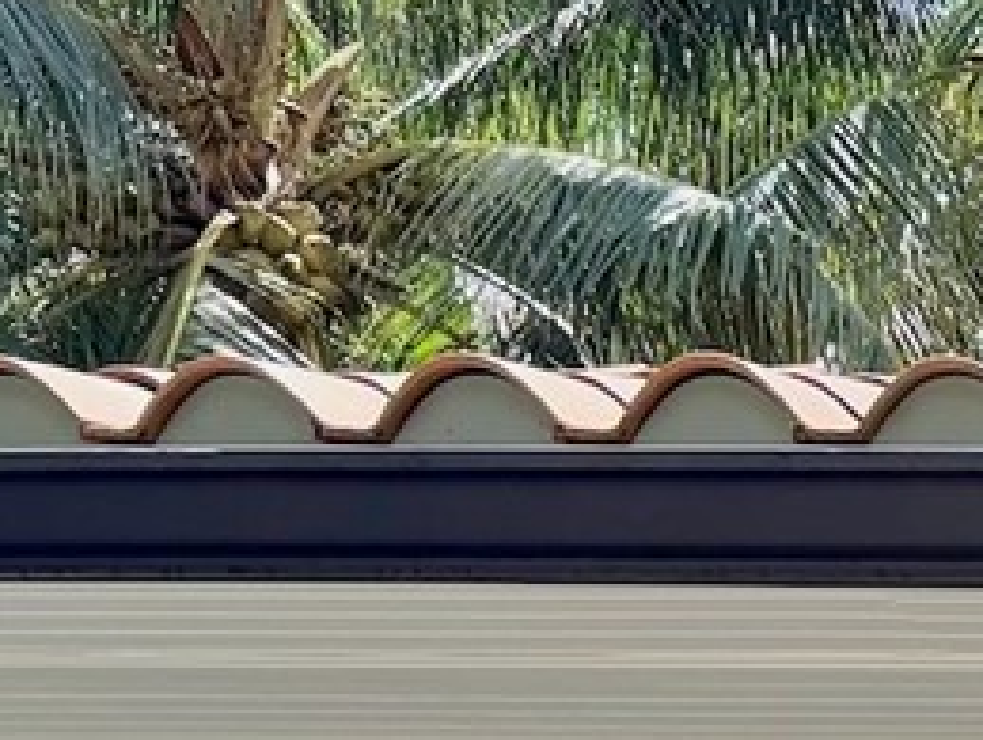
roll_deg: +0.3
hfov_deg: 12.4
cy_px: 1507
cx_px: 1624
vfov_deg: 9.4
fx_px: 4209
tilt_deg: -0.2
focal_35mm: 148
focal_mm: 6.76
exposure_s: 1/2299
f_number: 1.78
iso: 100
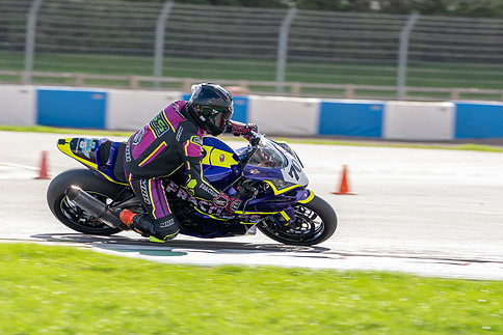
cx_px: 167
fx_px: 3829
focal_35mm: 274
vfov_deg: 5.0
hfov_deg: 7.5
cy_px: 173
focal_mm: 200
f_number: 5
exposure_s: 1/400
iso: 125
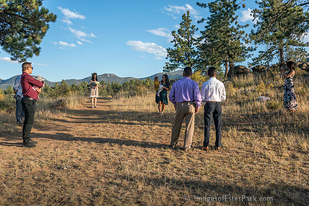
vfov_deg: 37.9
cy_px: 103
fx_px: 300
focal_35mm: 35
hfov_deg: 54.4
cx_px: 154
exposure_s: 1/640
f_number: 4.5
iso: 160
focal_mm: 35
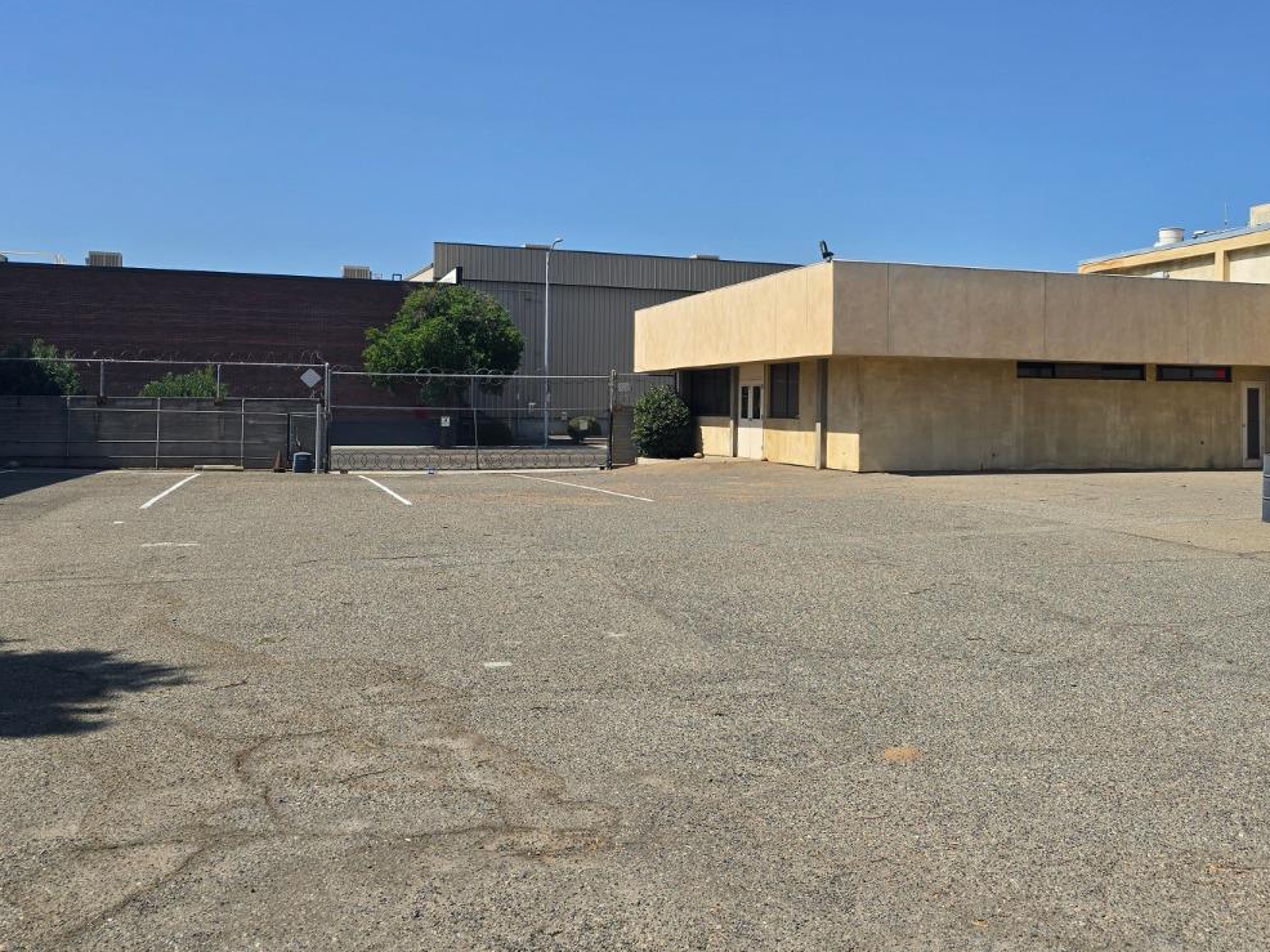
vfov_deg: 40.4
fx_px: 1284
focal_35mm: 35
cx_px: 841
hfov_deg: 51.7
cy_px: 367
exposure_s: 1/1228
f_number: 1.7
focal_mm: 6.3
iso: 12
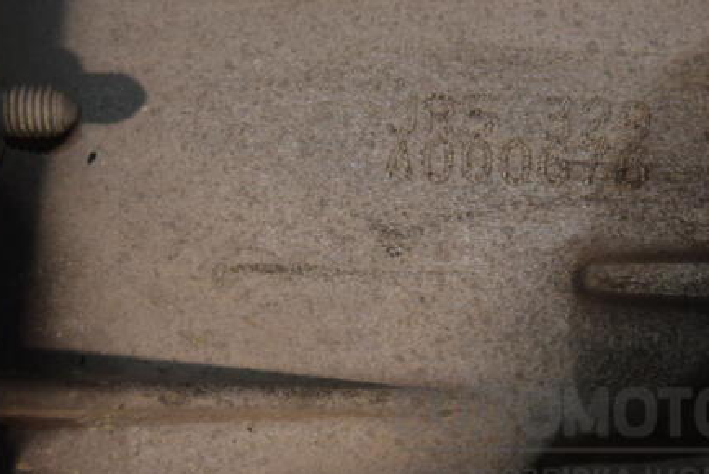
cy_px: 195
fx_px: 2857
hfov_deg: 14.1
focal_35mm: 145
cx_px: 363
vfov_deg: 9.5
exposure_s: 1/60
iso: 800
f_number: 5.3
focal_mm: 70
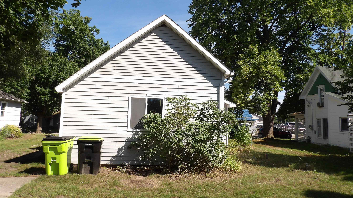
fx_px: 253
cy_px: 91
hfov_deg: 69.9
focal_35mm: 27
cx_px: 175
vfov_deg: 42.9
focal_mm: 4.3
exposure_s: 1/906
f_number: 3.2
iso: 100
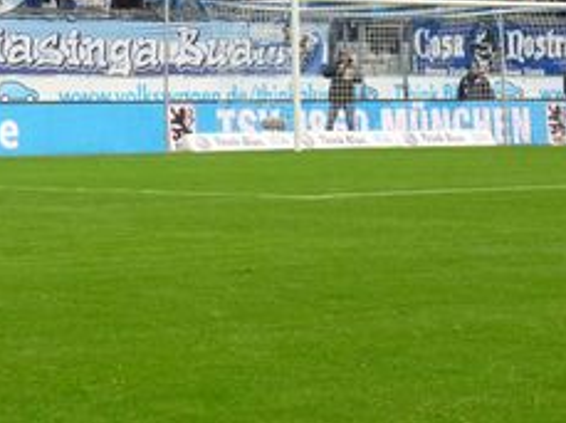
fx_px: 2726
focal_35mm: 167
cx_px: -69
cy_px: -98
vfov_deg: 8.8
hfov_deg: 11.7
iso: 400
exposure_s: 1/200
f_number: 3.4
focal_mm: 11.9
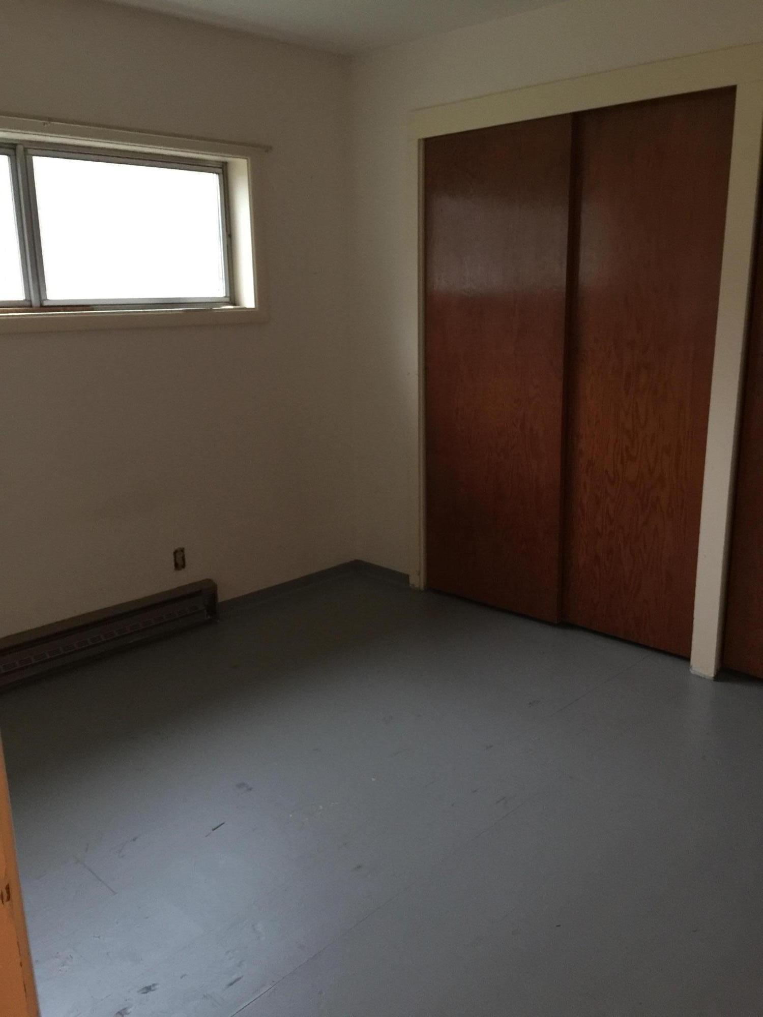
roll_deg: +1.9
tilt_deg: -13.3
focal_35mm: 29
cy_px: 508
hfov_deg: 48.2
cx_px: 382
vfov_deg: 61.7
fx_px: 852
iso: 125
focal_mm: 4.15
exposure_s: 1/4
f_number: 2.2
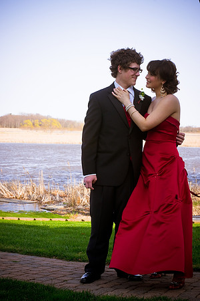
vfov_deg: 28.8
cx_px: 100
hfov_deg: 19.5
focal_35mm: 70
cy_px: 150
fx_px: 583
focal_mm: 70
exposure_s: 1/160
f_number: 11
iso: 500
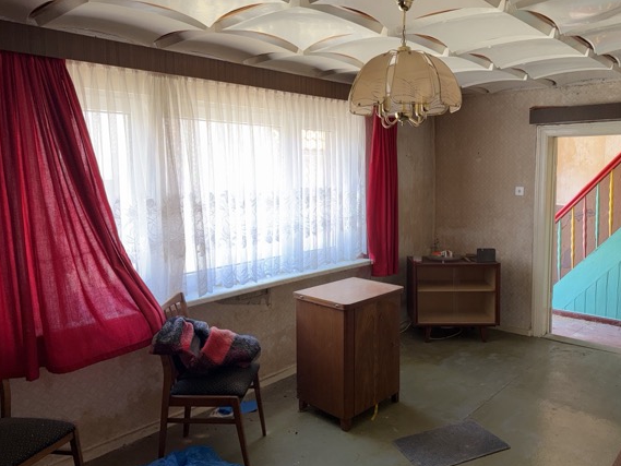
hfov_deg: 65.1
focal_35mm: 27
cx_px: 345
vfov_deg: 51.4
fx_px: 484
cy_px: 225
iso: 50
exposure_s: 1/53
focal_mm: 6.76
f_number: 1.78
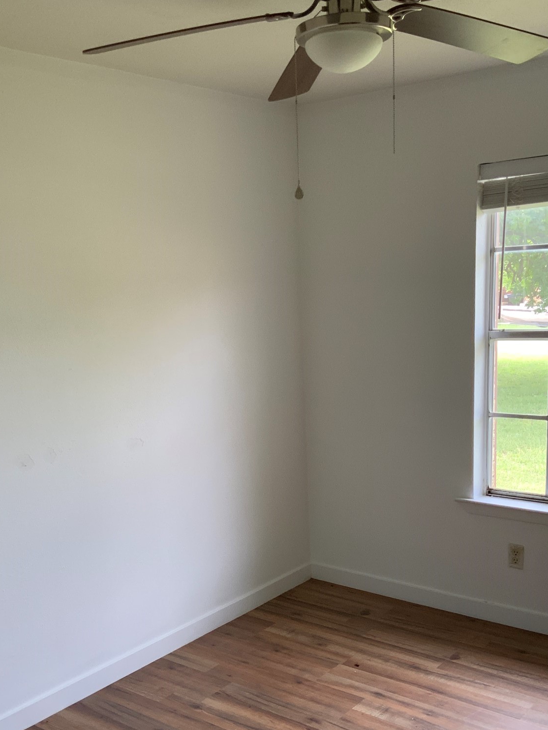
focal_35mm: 40
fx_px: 844
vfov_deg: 46.3
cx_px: 263
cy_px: 463
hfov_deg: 36.0
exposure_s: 1/103
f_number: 1.8
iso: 64
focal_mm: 3
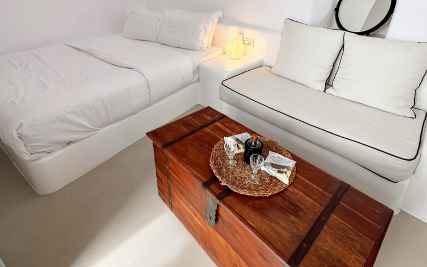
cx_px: 213
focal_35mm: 20
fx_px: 233
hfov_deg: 85.1
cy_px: 82
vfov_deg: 57.8
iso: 40
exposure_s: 1/160
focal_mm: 2.22
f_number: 2.2
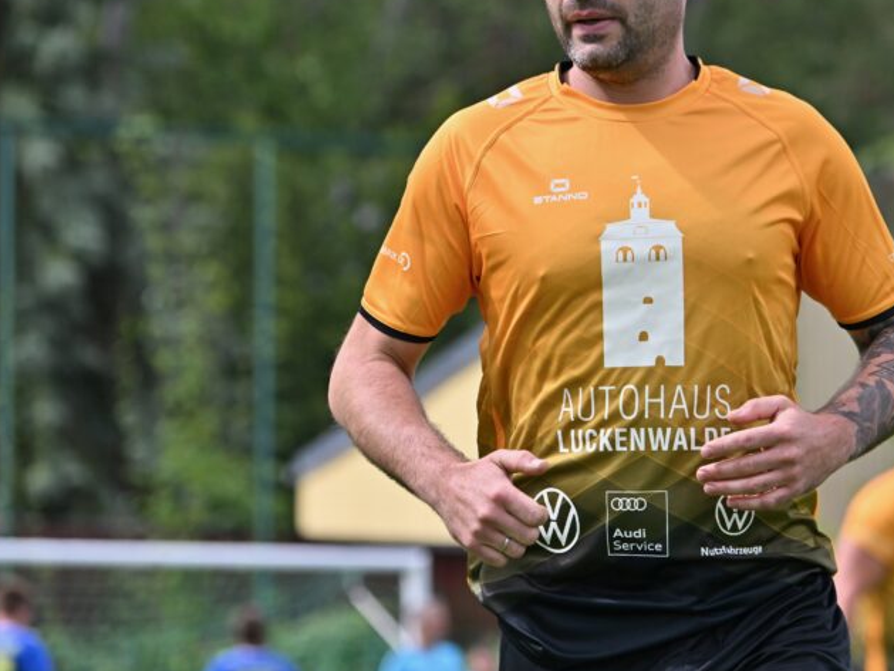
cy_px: 306
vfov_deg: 4.8
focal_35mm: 313
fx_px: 8085
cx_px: 711
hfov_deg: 6.3
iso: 500
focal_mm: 200
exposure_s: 1/1600
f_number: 5.3
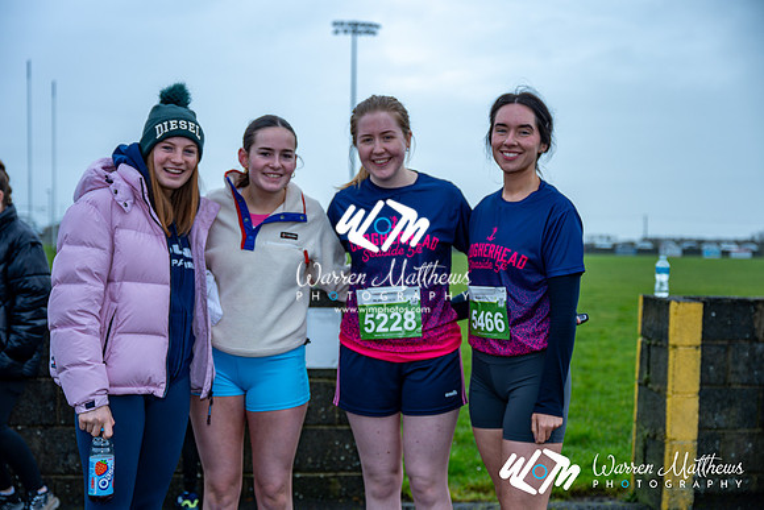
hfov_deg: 43.6
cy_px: 255
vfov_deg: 29.9
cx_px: 382
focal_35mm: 45
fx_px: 955
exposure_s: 1/250
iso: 100
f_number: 2.8
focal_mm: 45
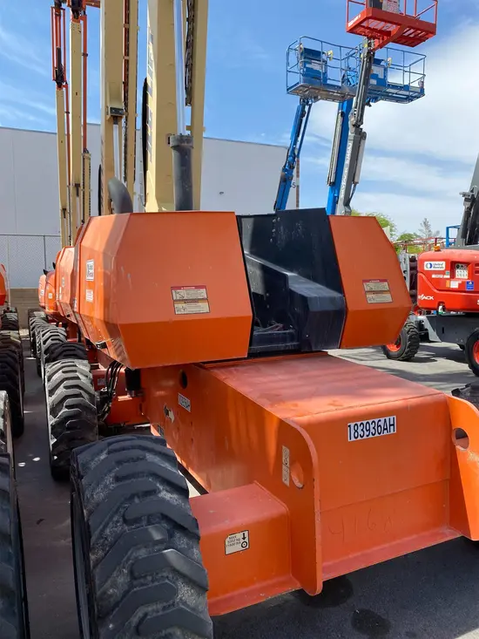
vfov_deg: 67.3
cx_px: 240
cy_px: 320
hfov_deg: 53.1
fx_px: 480
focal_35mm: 26
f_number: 1.8
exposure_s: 1/1565
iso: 32
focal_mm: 4.25
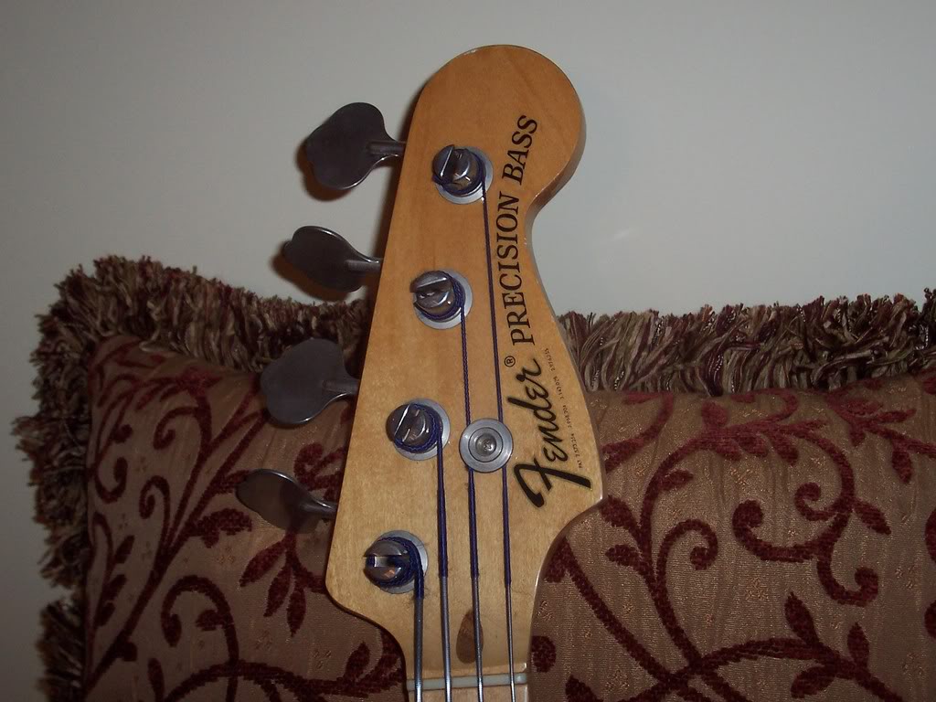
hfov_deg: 41.2
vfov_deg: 31.5
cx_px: 468
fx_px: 1244
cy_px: 351
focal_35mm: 46
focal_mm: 7
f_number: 3
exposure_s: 1/60
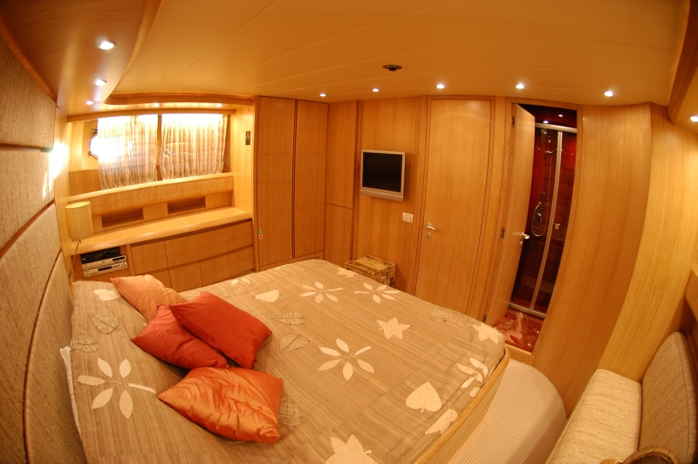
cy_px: 232
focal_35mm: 16
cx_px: 349
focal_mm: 10.5
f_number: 2.8
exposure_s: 1/15
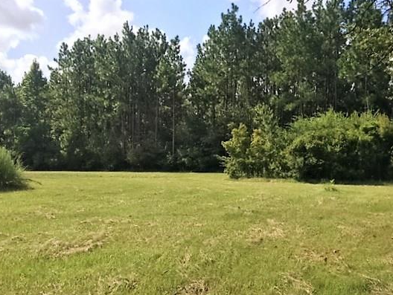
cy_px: 171
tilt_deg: -2.2
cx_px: 197
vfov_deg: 41.7
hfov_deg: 53.9
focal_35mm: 34
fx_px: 386
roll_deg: -1.1
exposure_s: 1/1522
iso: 32
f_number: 2.2
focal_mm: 4.15
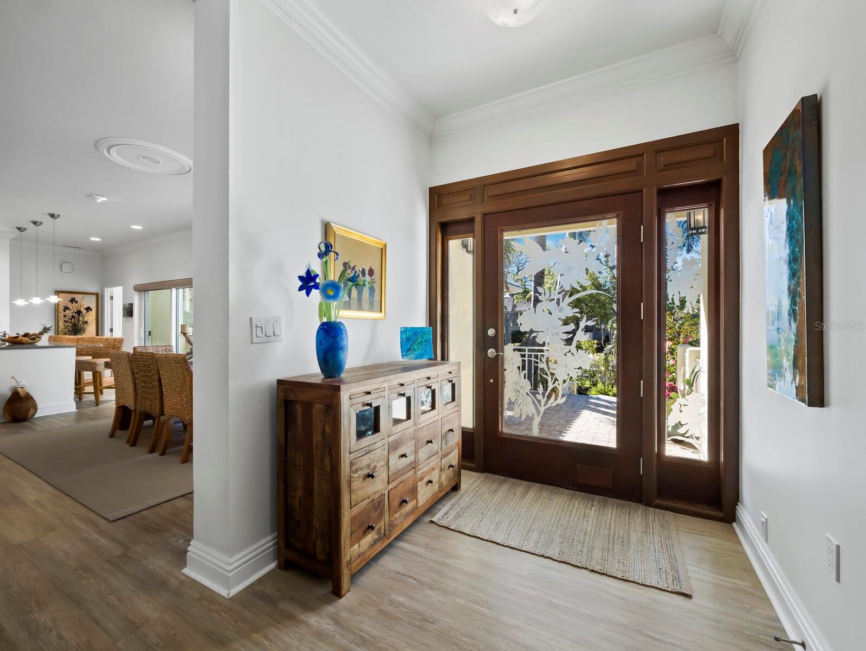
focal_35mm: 14
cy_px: 326
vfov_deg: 85.7
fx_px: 350
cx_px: 433
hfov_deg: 102.0
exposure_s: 1/10
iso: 400
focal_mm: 7
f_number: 11
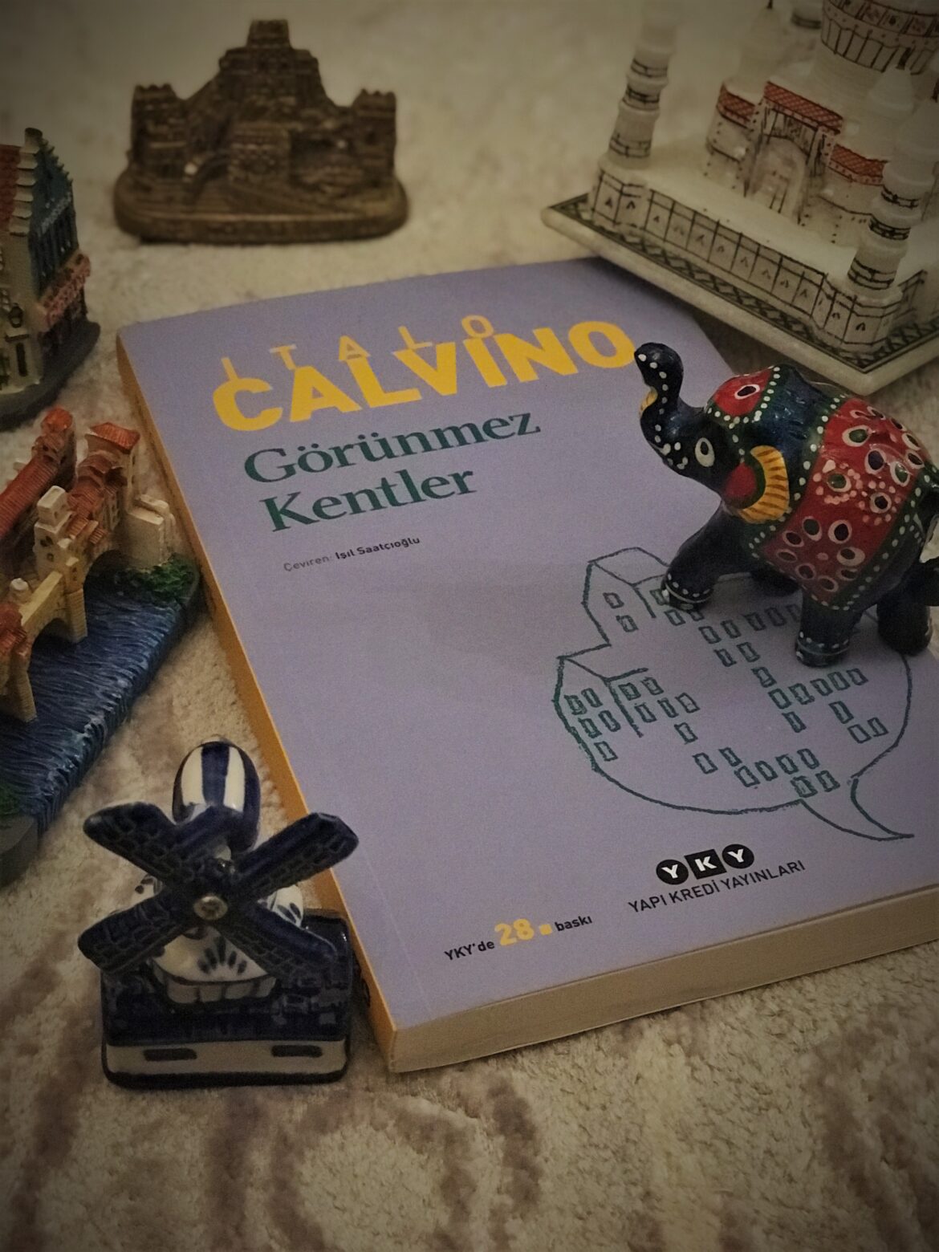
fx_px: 2062
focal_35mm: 57
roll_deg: -3.0
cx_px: 470
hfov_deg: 25.7
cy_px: 626
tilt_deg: -43.3
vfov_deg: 33.8
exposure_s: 1/50
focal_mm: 6.6
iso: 1250
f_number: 2.8
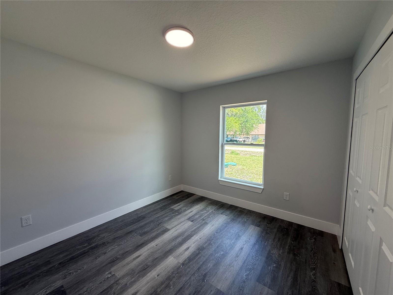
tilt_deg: -4.3
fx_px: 159
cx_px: 196
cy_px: 148
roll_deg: -0.2
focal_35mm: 14
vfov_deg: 85.7
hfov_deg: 102.1
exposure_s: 1/152
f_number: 2.2
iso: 64
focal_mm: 2.22
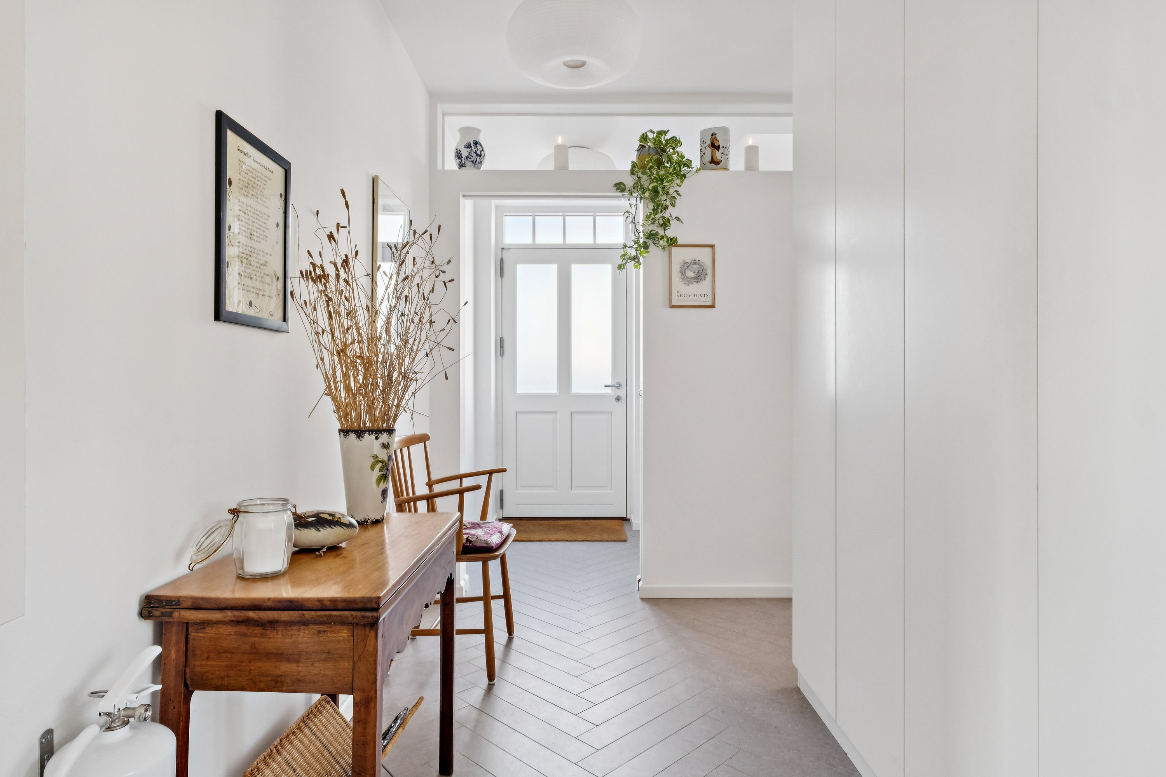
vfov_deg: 61.9
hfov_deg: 84.0
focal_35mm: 20
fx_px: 648
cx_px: 583
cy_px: 388
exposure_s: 1/15
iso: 800
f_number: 8
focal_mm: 13.2
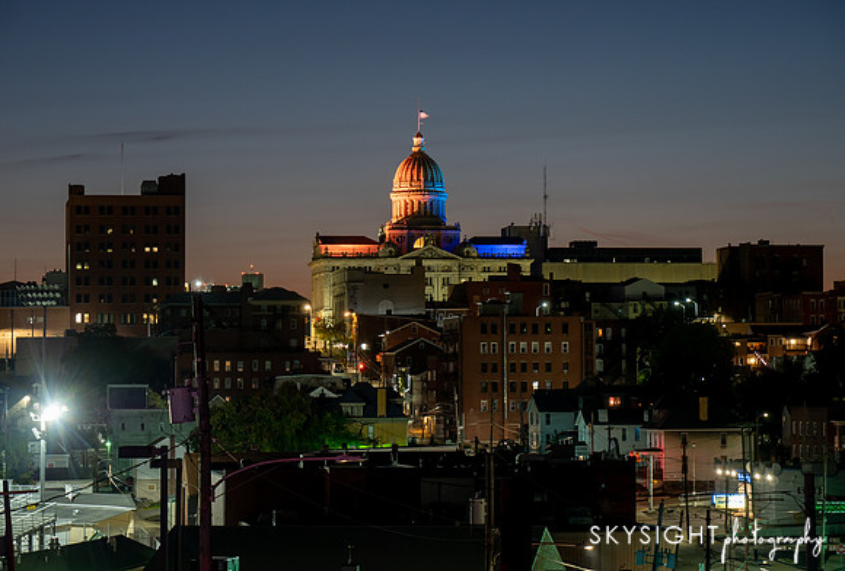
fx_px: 3099
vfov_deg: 10.5
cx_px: 420
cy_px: 249
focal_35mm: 131
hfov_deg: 15.5
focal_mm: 60
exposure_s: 1.3
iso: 125
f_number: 4
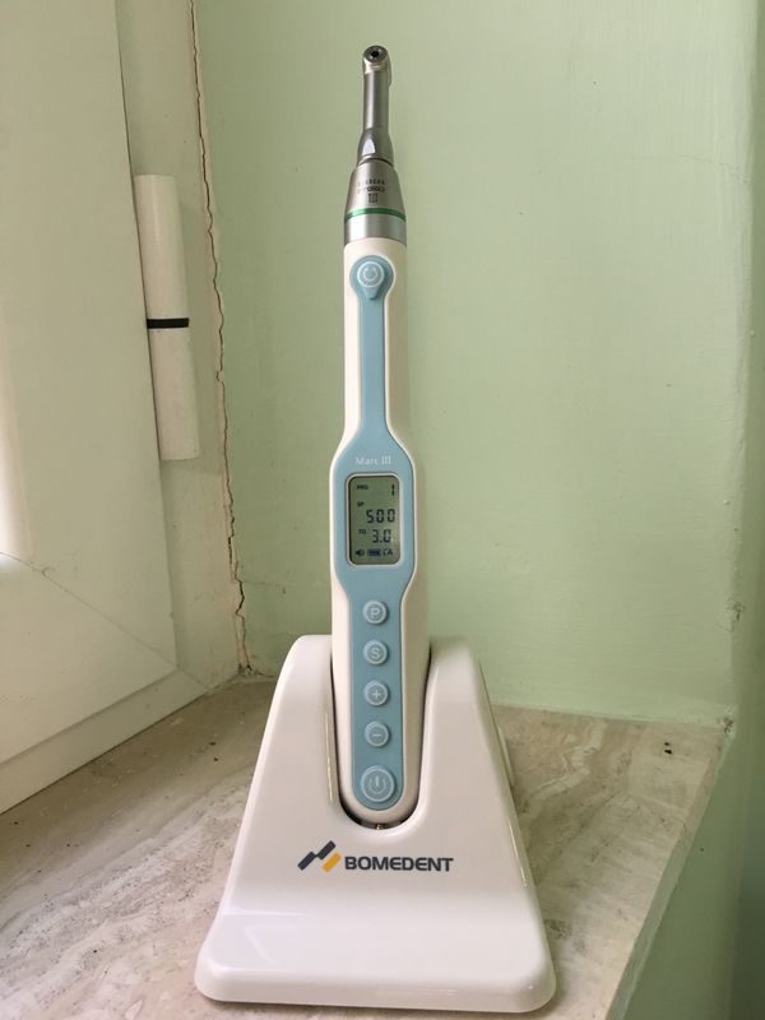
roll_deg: +1.0
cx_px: 382
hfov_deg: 48.2
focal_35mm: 29
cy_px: 510
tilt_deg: -13.0
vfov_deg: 61.7
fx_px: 855
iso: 125
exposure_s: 1/33
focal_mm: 4.15
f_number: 2.2
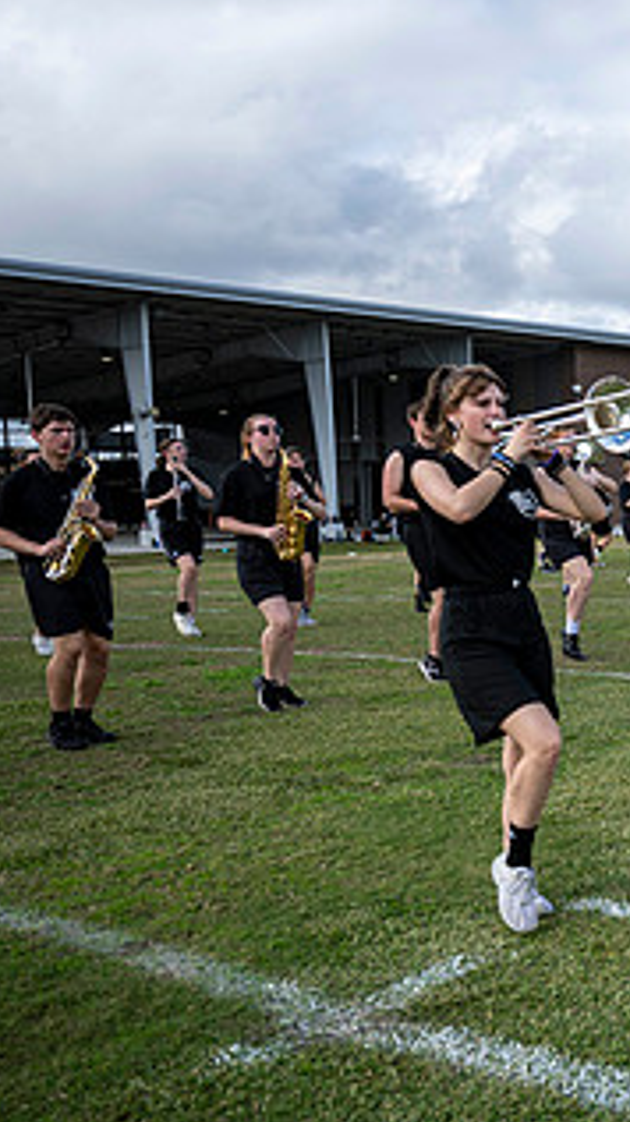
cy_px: 589
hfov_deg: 21.3
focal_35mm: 46
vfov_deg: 44.6
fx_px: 1368
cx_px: 980
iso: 125
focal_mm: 24
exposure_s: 1/1250
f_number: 2.8
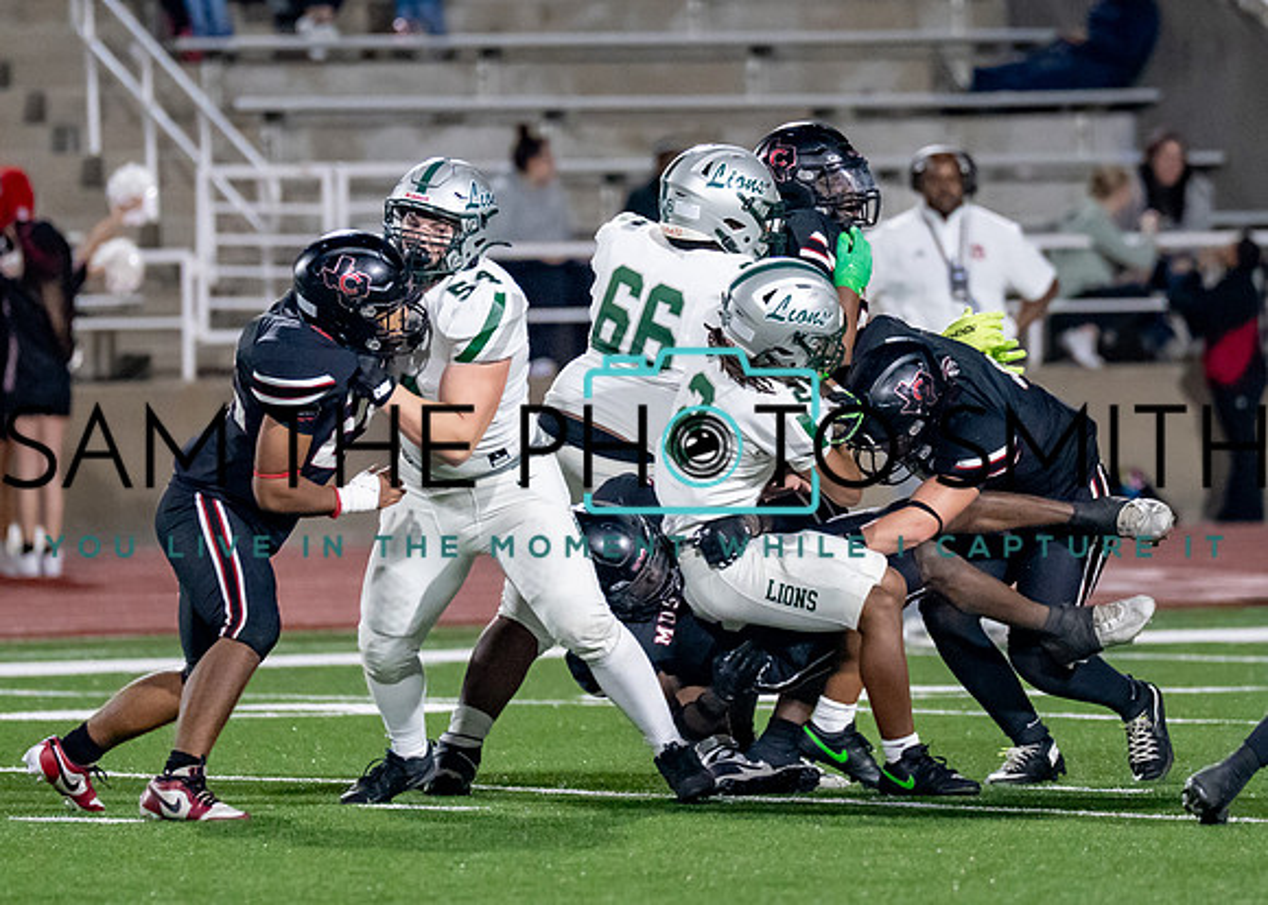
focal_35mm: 431
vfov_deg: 3.3
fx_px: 15525
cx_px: 725
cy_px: 360
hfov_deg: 4.7
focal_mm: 200
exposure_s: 1/1250
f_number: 2.8
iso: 3200
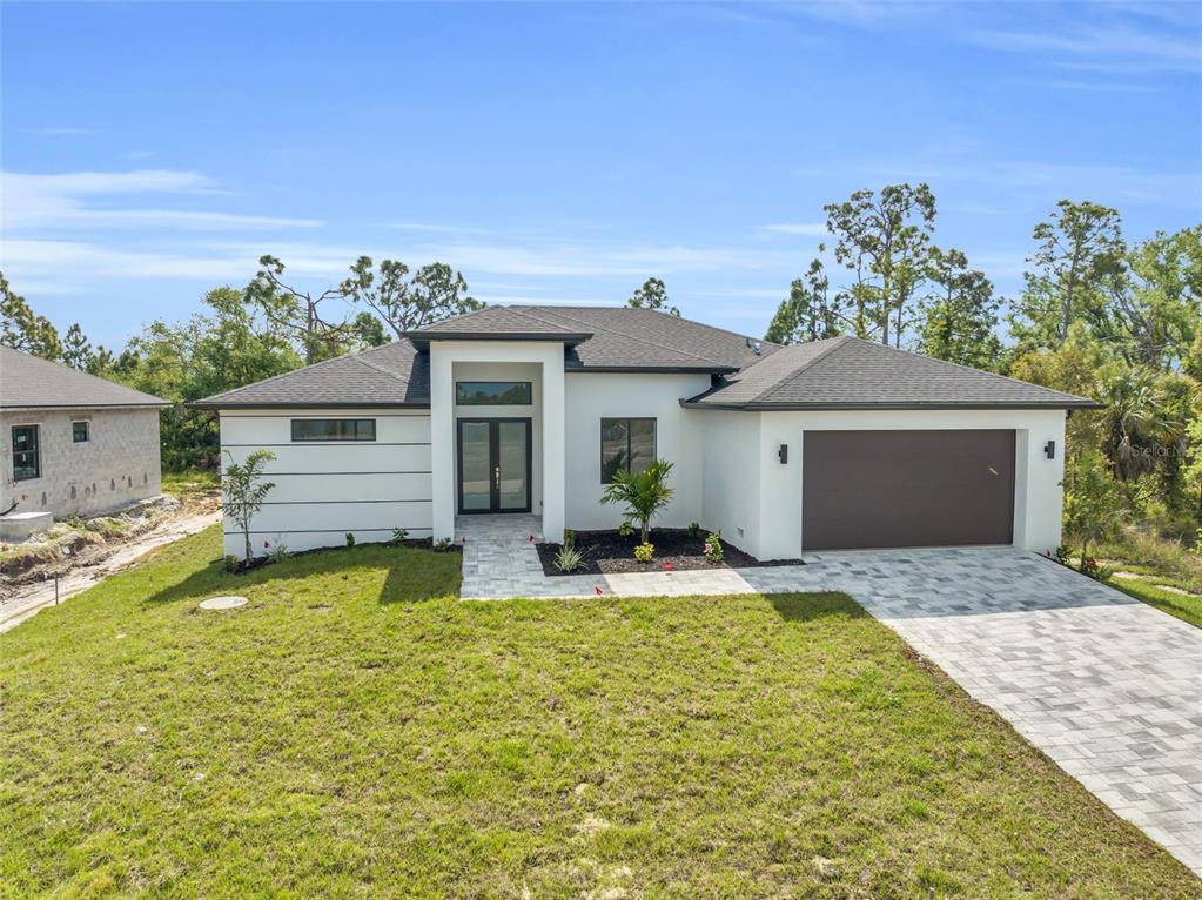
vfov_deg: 56.8
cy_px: 450
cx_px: 601
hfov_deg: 71.6
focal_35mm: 24
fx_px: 833
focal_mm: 12.29
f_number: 4
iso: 100
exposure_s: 1/100
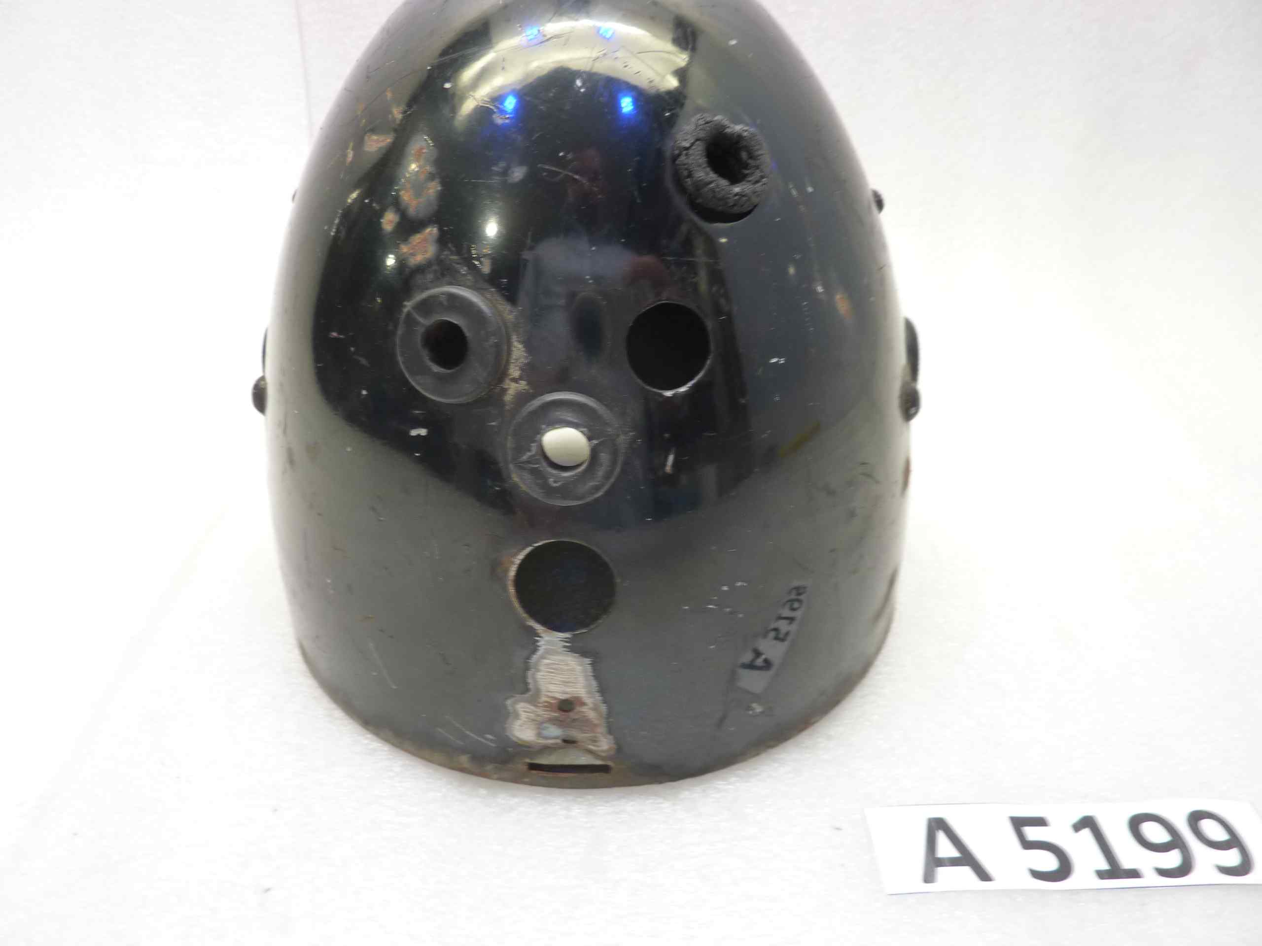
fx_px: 911
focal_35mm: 25
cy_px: 473
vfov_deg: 54.9
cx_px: 631
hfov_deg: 69.4
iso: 125
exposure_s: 1/8
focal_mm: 4.1
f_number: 3.3
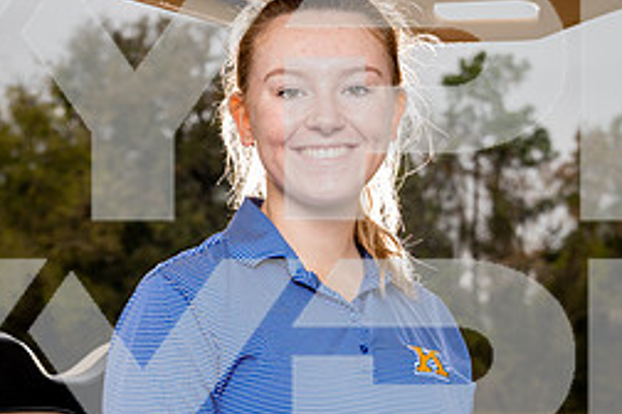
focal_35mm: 99
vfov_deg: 13.7
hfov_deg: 20.6
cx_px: 244
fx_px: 1710
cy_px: 391
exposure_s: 1/250
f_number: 4.5
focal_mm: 43
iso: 200
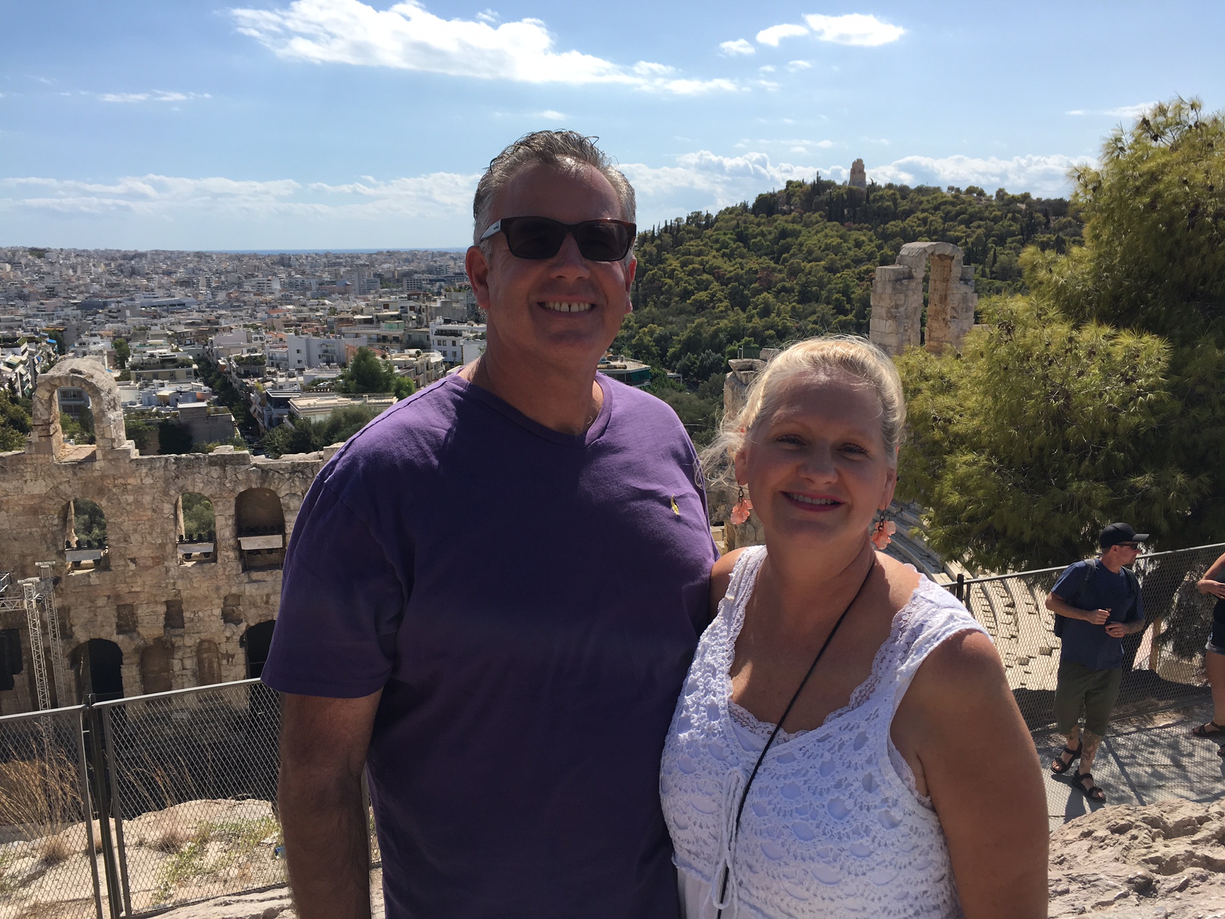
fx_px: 1026
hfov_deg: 61.7
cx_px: 612
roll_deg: +1.2
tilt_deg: -11.1
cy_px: 460
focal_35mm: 29
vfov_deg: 48.2
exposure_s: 1/1832
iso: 25
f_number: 2.2
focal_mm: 4.15
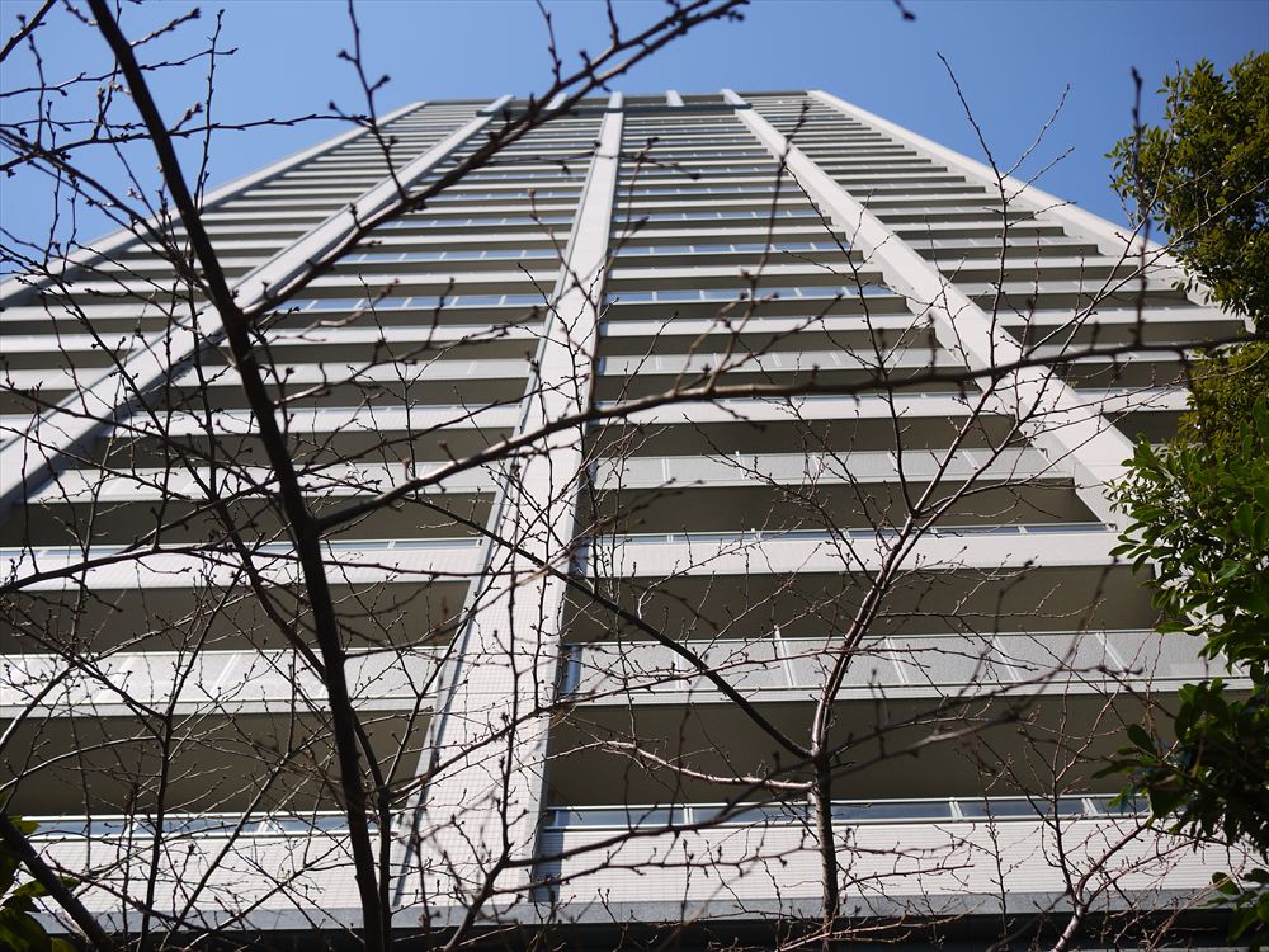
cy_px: 476
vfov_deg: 36.0
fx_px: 1466
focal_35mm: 40
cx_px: 634
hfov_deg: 46.8
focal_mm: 20
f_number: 2.8
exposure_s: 1/2000
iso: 100
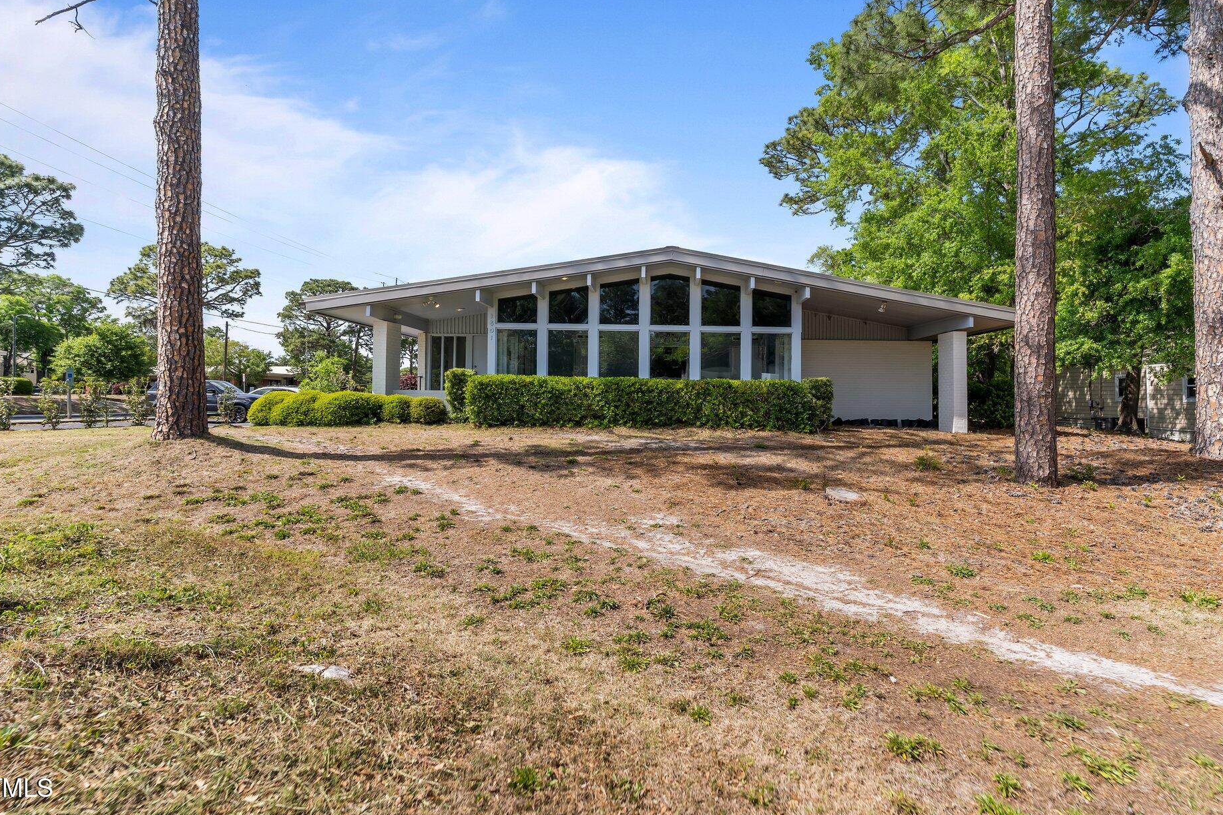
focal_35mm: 19
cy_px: 374
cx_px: 666
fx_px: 645
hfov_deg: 86.7
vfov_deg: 64.4
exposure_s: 1/320
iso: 160
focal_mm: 17
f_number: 9
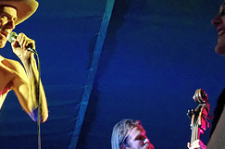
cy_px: 58
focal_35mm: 172
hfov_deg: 11.8
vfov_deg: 7.9
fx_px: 1073
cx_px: -1
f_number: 5.6
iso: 6400
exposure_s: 1/60
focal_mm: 47.5
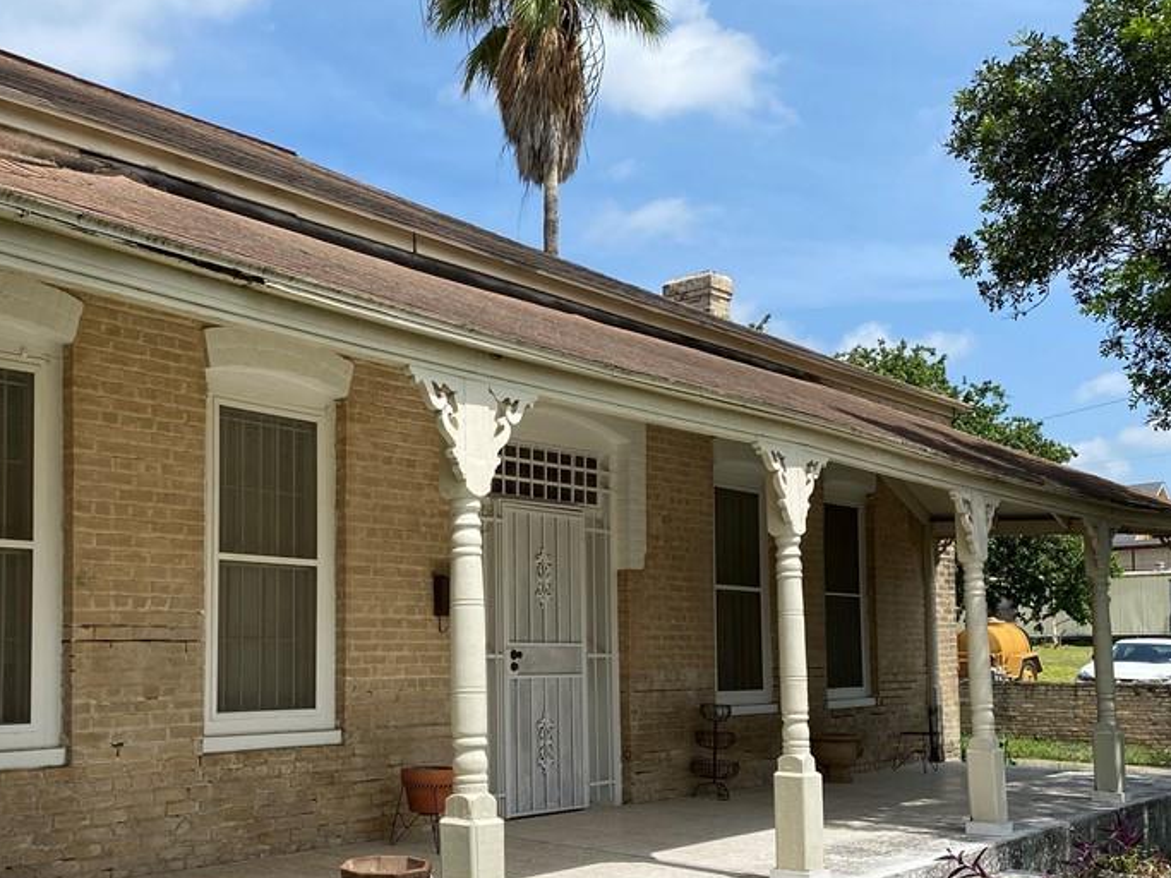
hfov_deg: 47.1
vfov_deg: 36.5
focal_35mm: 39
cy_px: 568
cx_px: 384
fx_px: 1319
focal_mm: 4.25
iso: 32
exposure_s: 1/3401
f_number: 1.8
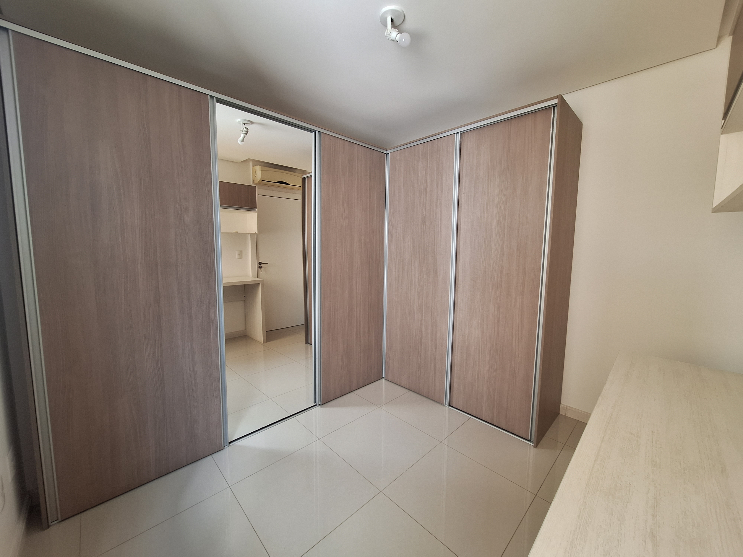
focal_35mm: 13
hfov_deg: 106.2
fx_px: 279
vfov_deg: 89.9
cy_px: 278
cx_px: 372
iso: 64
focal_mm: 1.74
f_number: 2.2
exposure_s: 1/40
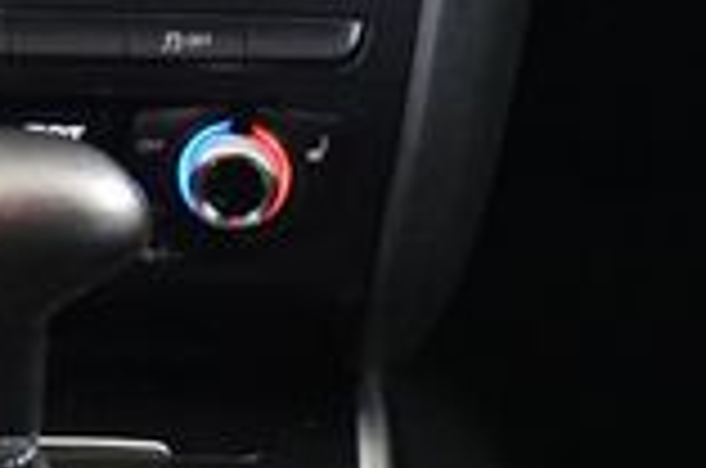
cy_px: -162
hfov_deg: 12.8
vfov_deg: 8.5
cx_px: 4
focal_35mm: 159
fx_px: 3112
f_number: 4
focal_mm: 26
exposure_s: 1/60
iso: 7200
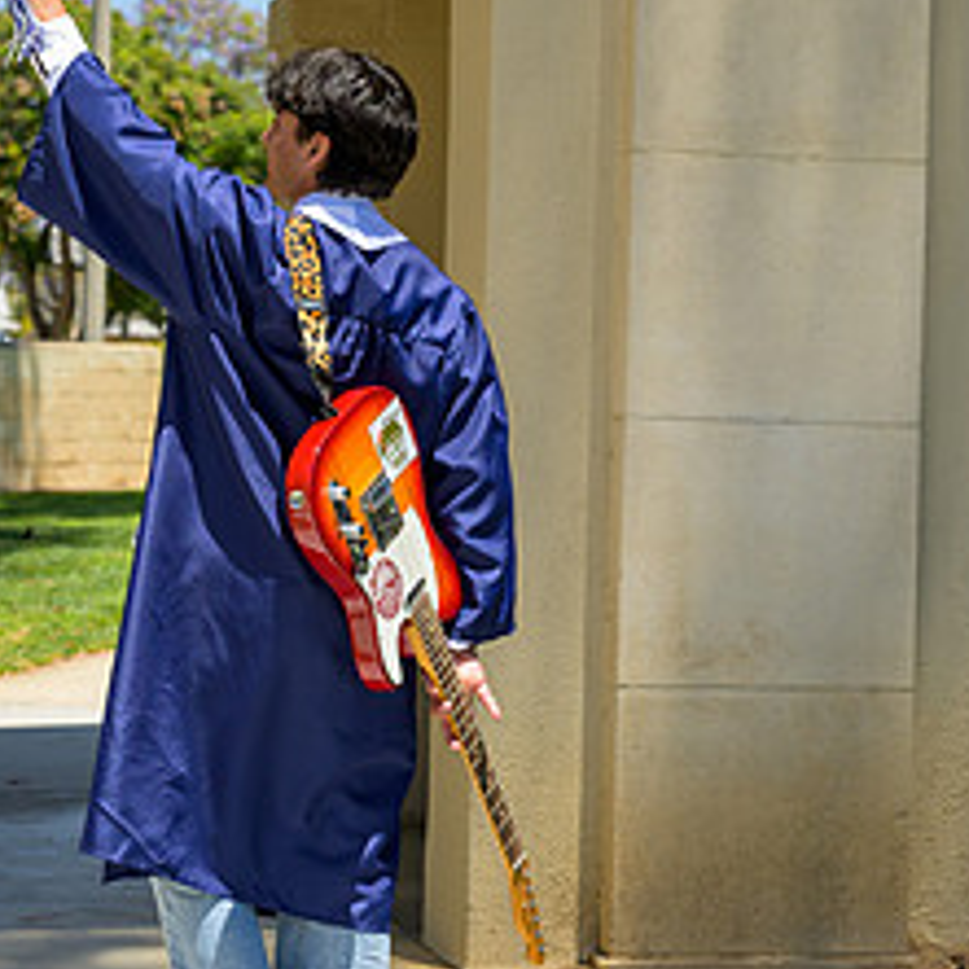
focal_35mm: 90
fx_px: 2850
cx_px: 360
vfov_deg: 19.2
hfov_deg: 19.3
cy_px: 311
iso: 800
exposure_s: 1/5000
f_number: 4
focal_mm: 52
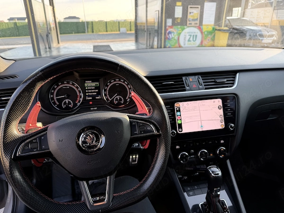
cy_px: 106
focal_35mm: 24
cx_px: 142
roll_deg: +0.9
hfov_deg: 71.6
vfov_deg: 56.8
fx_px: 197
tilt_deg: -21.4
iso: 80
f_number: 1.78
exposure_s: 1/133
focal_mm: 6.76
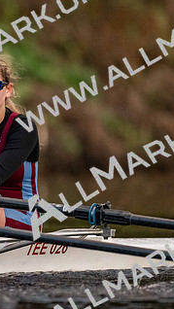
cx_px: -55
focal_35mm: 1145
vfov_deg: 1.9
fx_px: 9387
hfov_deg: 1.1
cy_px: 149
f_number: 4
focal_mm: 600
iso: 5000
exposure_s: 1/2500
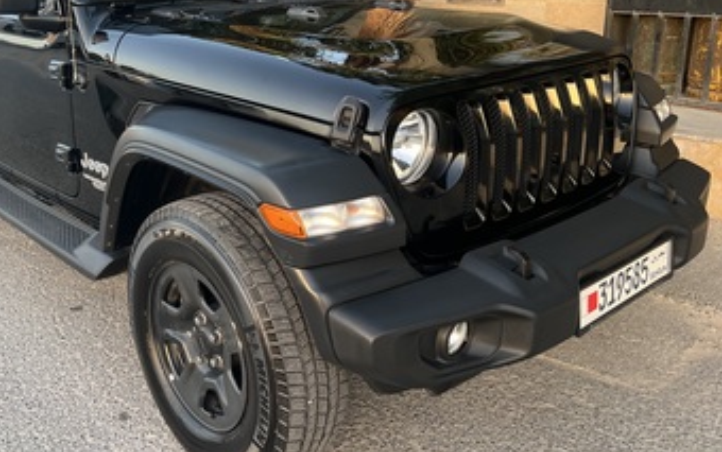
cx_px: 269
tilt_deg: -15.8
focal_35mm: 37
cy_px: 156
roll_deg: +0.8
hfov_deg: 52.1
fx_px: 729
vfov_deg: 34.2
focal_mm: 5.7
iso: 64
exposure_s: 1/121
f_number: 1.5
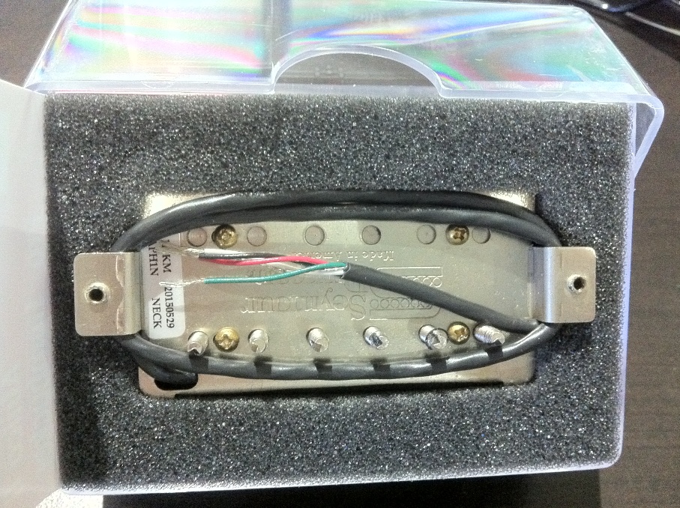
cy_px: 254
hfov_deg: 52.7
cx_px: 340
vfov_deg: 40.6
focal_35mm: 35
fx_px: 687
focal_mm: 3.85
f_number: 2.8
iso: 640
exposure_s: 1/15
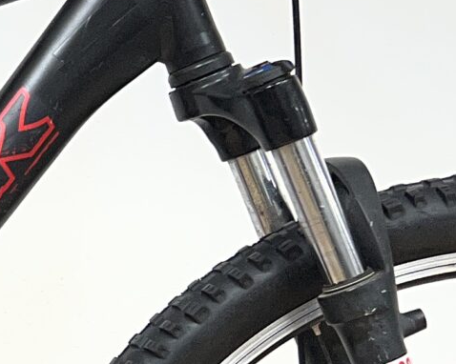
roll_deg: +1.6
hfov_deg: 13.1
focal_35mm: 136
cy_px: 352
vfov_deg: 11.2
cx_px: -302
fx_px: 1835
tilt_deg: -4.6
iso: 64
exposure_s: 1/100
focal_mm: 5.7
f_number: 1.5
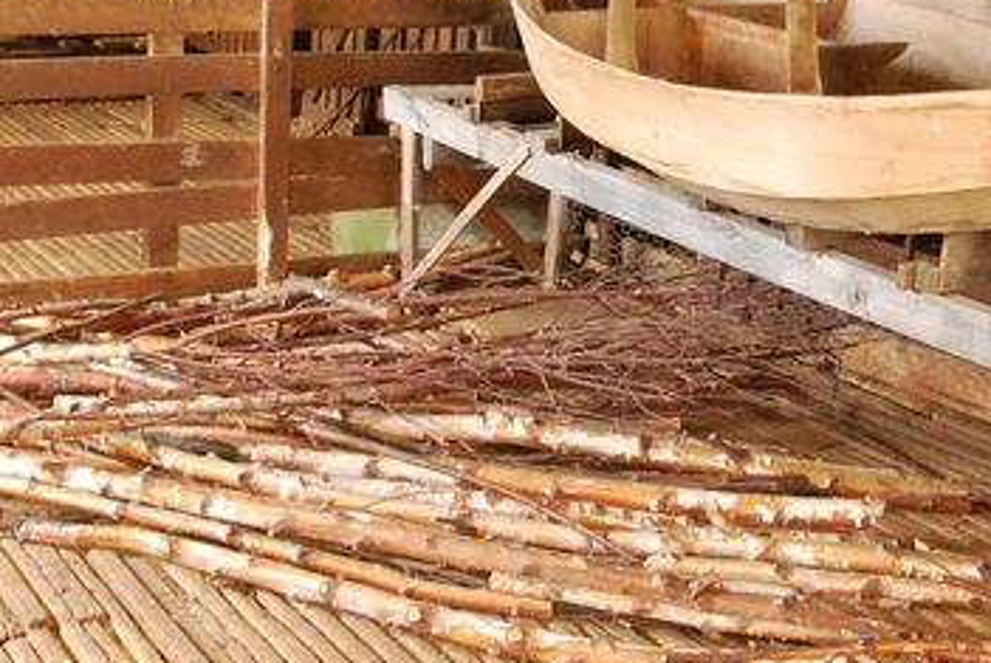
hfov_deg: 36.2
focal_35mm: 55
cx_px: 558
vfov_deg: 23.9
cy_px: 47
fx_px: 1516
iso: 1000
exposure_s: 1/6
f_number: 5.6
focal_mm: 18
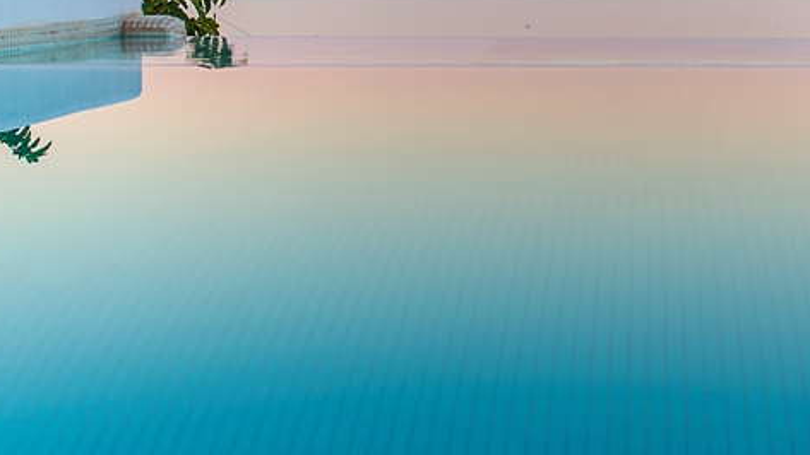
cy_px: 27
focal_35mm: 80
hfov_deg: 26.4
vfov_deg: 14.9
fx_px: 1718
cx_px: 551
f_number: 3.2
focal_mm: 24
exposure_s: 1/200
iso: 50
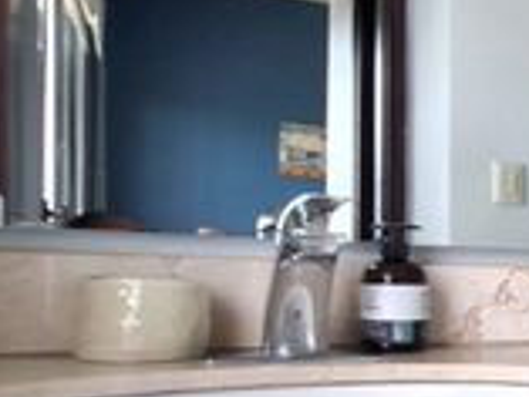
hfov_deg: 22.0
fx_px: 811
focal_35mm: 53
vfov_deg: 27.4
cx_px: 954
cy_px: 256
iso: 64
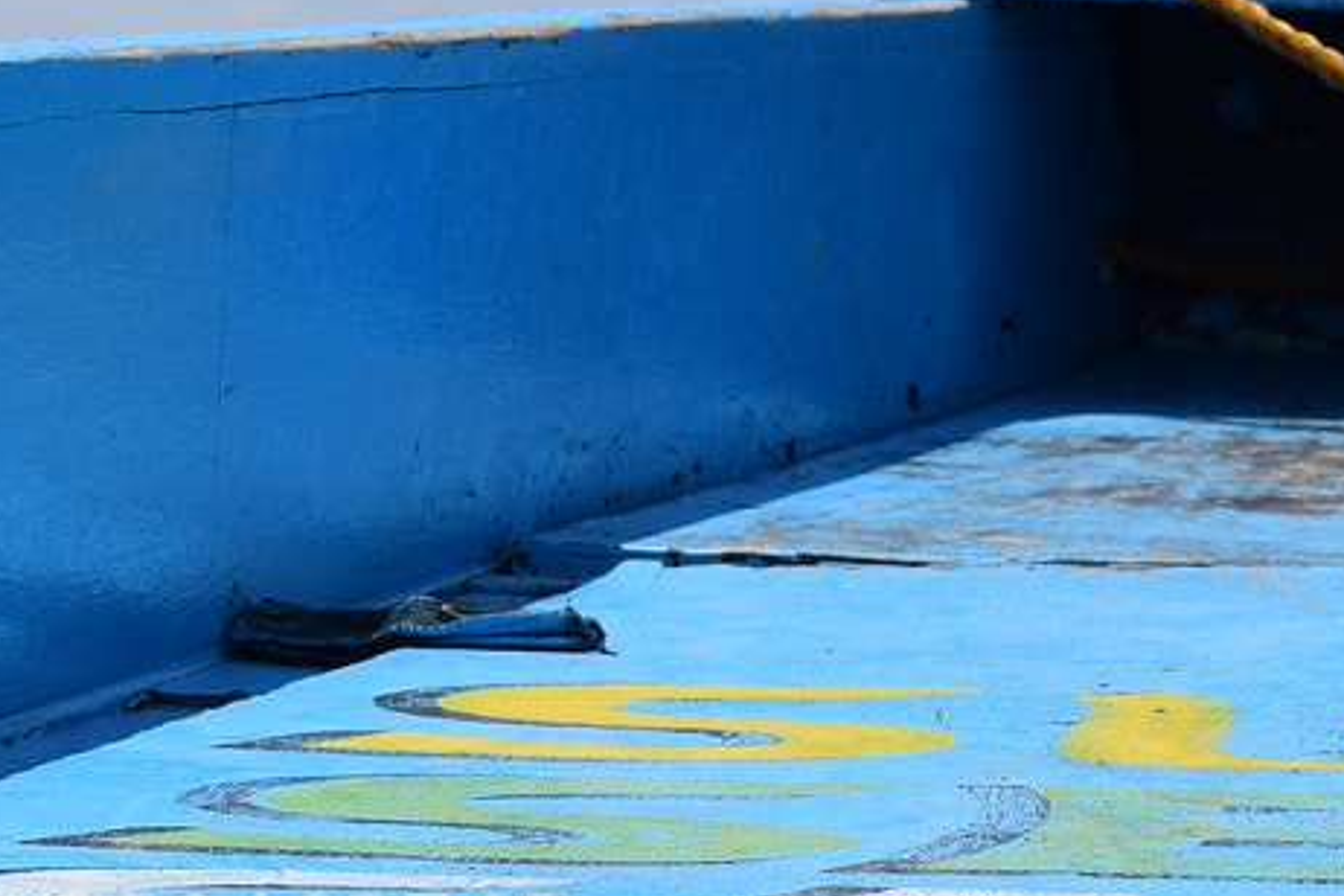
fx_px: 10079
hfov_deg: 7.6
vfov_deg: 5.1
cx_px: 1373
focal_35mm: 270
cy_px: -396
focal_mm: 52
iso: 200
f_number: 11
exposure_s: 1/500
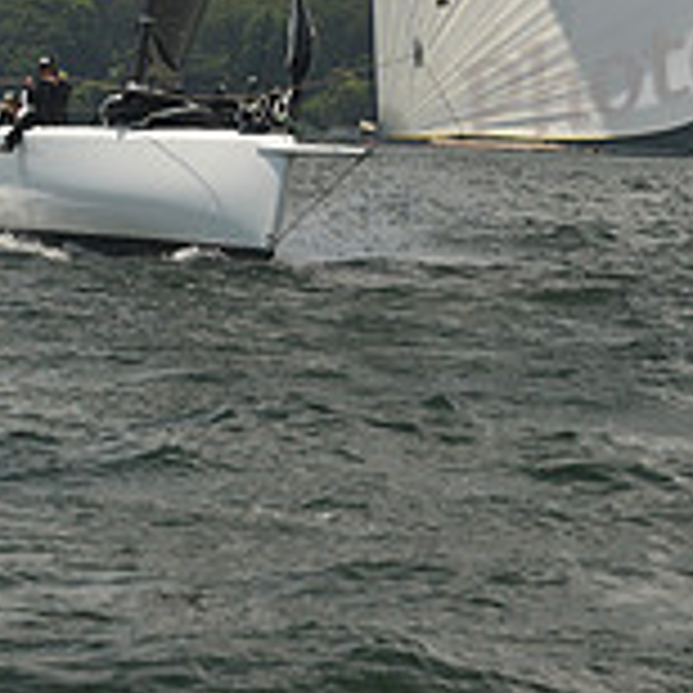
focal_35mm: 262
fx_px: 5934
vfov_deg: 6.5
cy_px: -590
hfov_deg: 6.7
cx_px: 227
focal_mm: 82
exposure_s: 1/640
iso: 250
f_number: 7.1
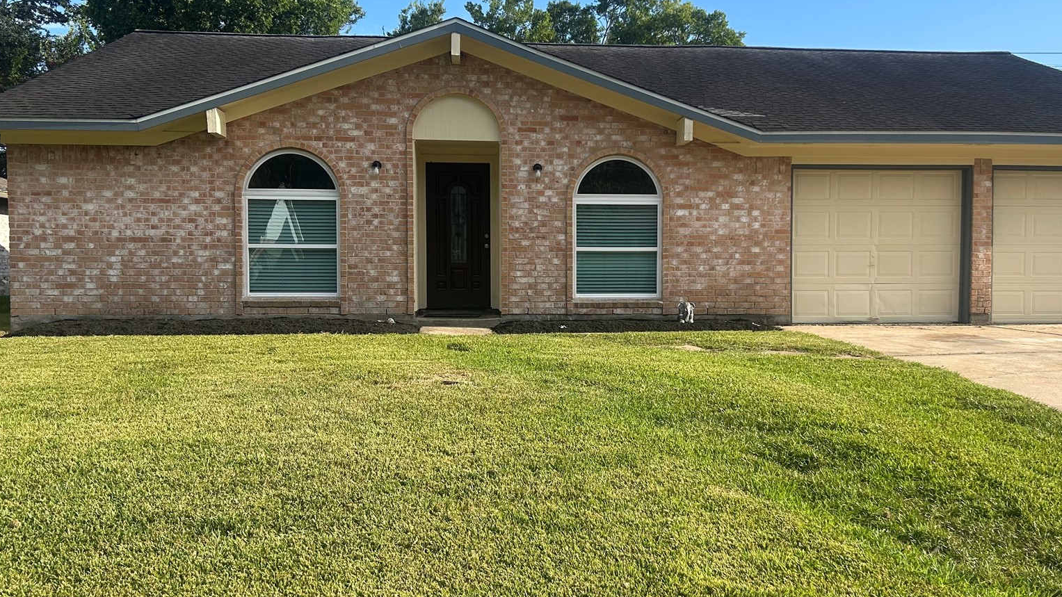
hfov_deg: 52.7
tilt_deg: -2.5
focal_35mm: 38
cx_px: 590
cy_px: 309
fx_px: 1070
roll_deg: +0.5
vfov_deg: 31.2
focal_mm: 5.7
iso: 50
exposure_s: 1/2632
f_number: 1.5
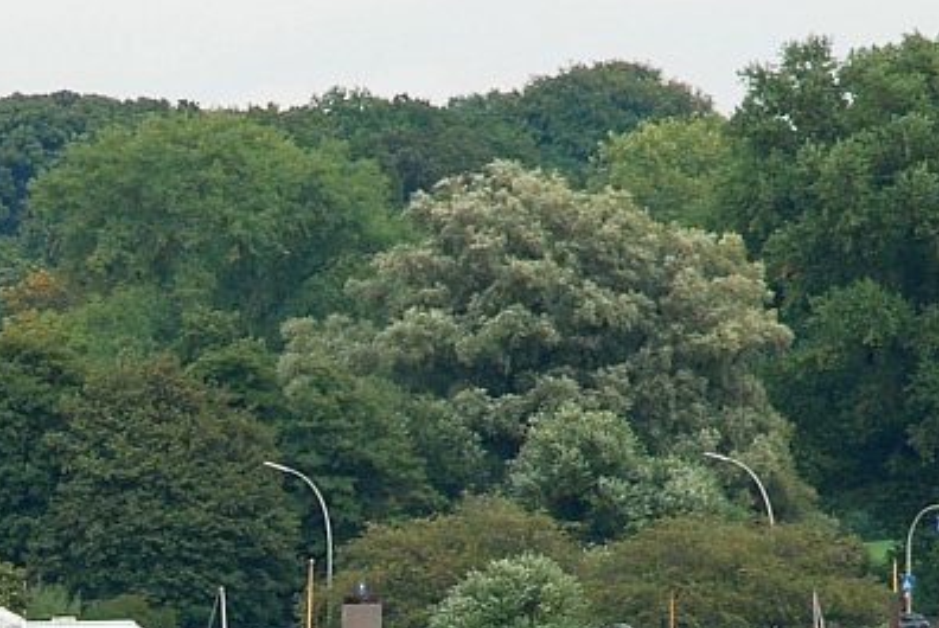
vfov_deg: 2.6
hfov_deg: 3.9
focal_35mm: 524
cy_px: 617
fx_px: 13690
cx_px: 275
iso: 200
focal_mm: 135
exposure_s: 1/125
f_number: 9
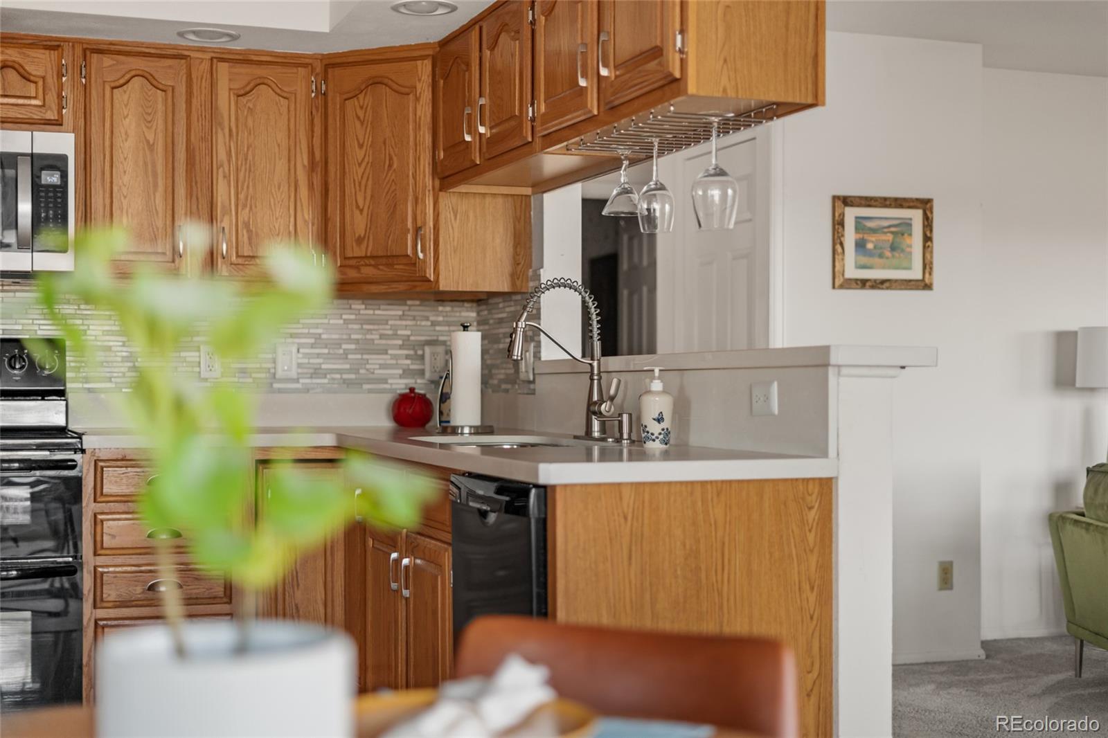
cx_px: 554
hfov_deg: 39.6
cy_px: 369
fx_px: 1538
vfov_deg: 27.0
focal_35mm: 50
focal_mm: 50
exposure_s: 1/320
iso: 500
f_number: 1.8
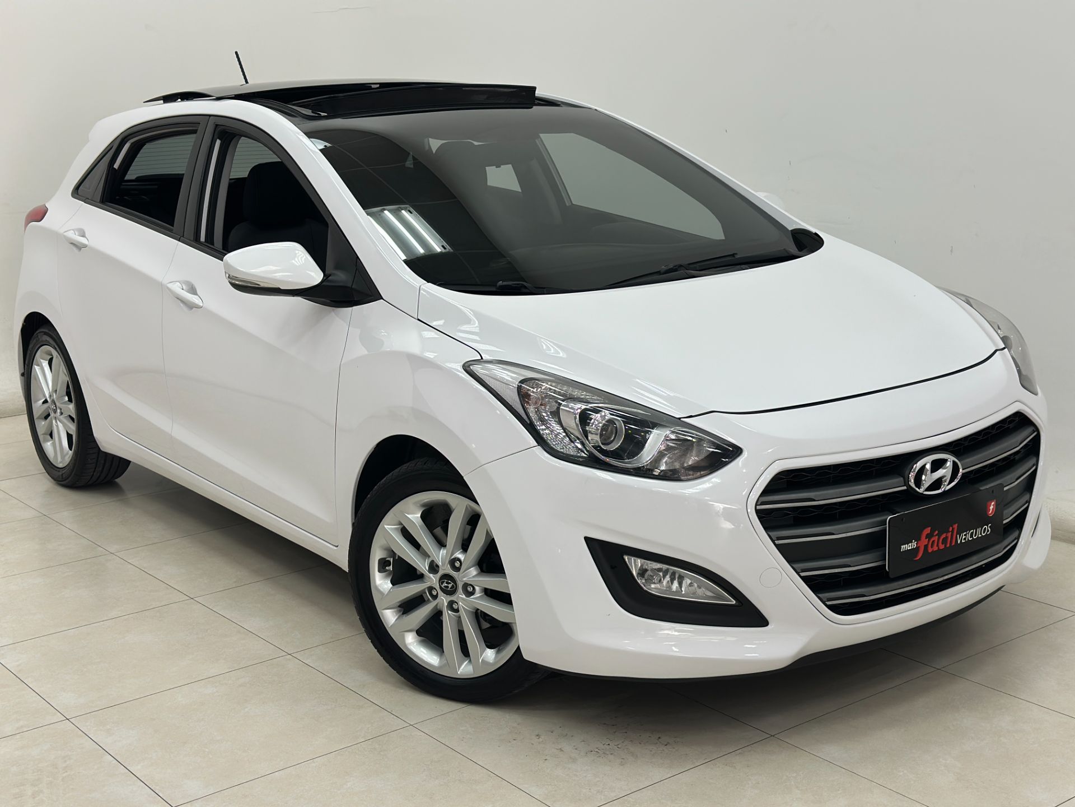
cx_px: 538
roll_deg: +1.3
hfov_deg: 39.7
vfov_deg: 30.3
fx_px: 1491
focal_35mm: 48
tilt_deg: -12.4
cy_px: 404
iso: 64
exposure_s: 1/123
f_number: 1.78
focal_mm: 6.86
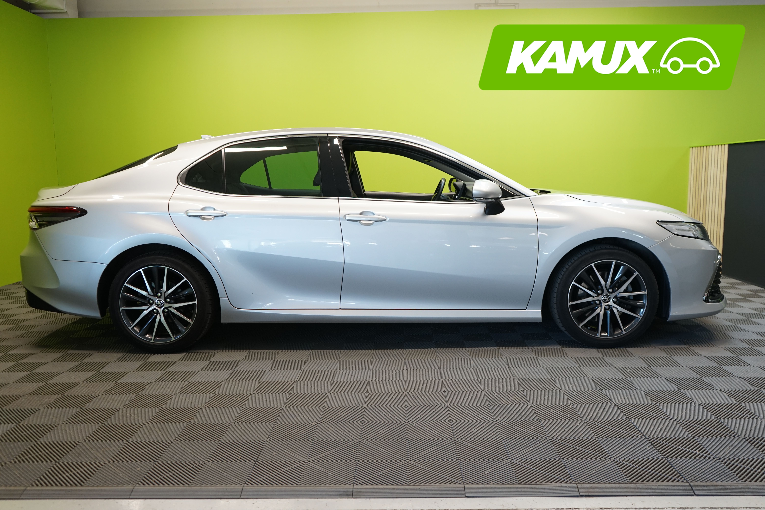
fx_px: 616
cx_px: 382
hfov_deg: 63.7
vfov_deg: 45.0
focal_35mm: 29
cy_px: 255
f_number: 4.5
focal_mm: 29
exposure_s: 1/30
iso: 800
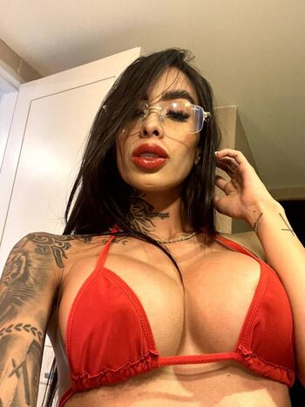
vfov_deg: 60.0
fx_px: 353
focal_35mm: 30
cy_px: 204
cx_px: 152
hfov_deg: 46.8
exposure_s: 1/40
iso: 400
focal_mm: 2.71
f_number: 2.2
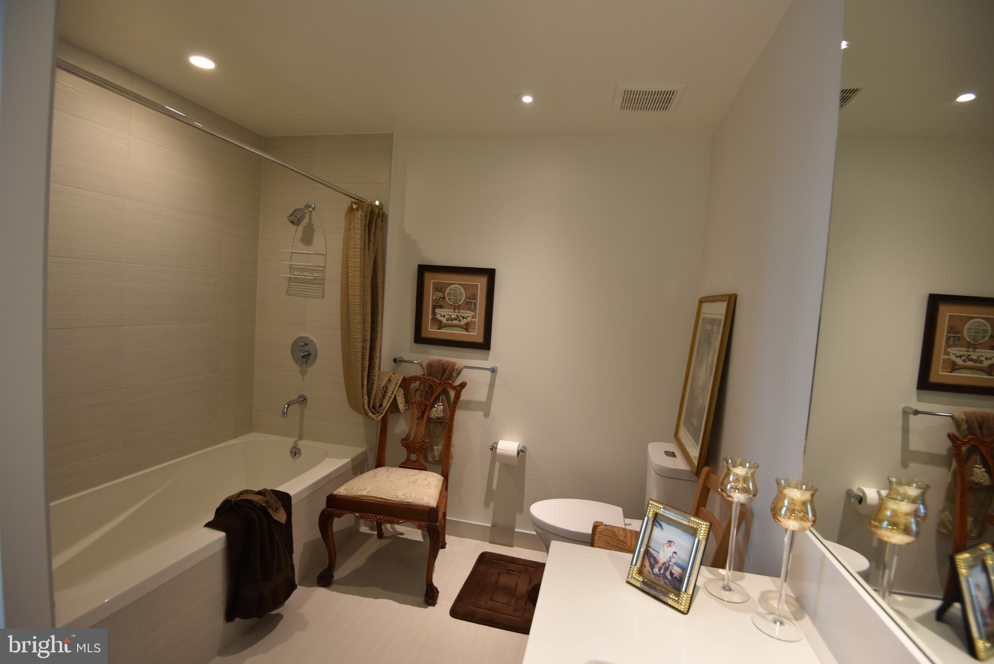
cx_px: 497
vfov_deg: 73.8
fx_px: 442
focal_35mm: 16
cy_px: 332
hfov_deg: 96.7
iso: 400
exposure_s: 1/60
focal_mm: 16
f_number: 4
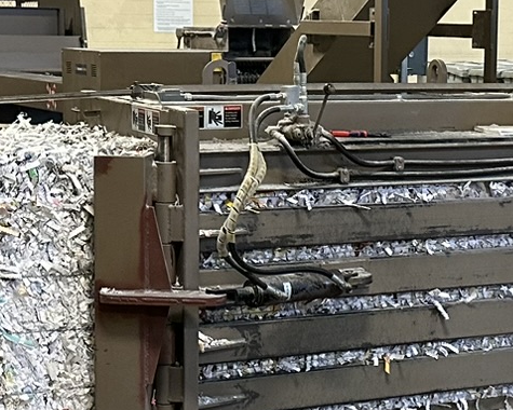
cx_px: 429
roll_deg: -1.7
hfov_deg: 18.8
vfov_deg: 15.2
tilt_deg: -5.0
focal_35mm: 101
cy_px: 223
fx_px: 1533
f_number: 1.78
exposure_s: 1/60
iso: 320
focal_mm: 6.86
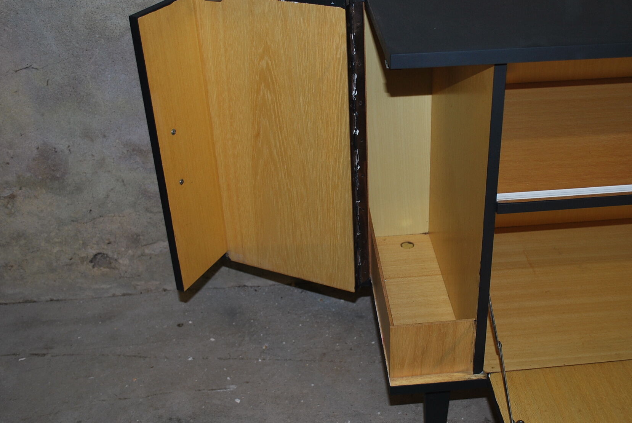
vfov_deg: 32.0
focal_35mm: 42
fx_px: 738
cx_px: 357
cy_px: 203
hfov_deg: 46.2
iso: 200
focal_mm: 24
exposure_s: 1/60
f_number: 4.2
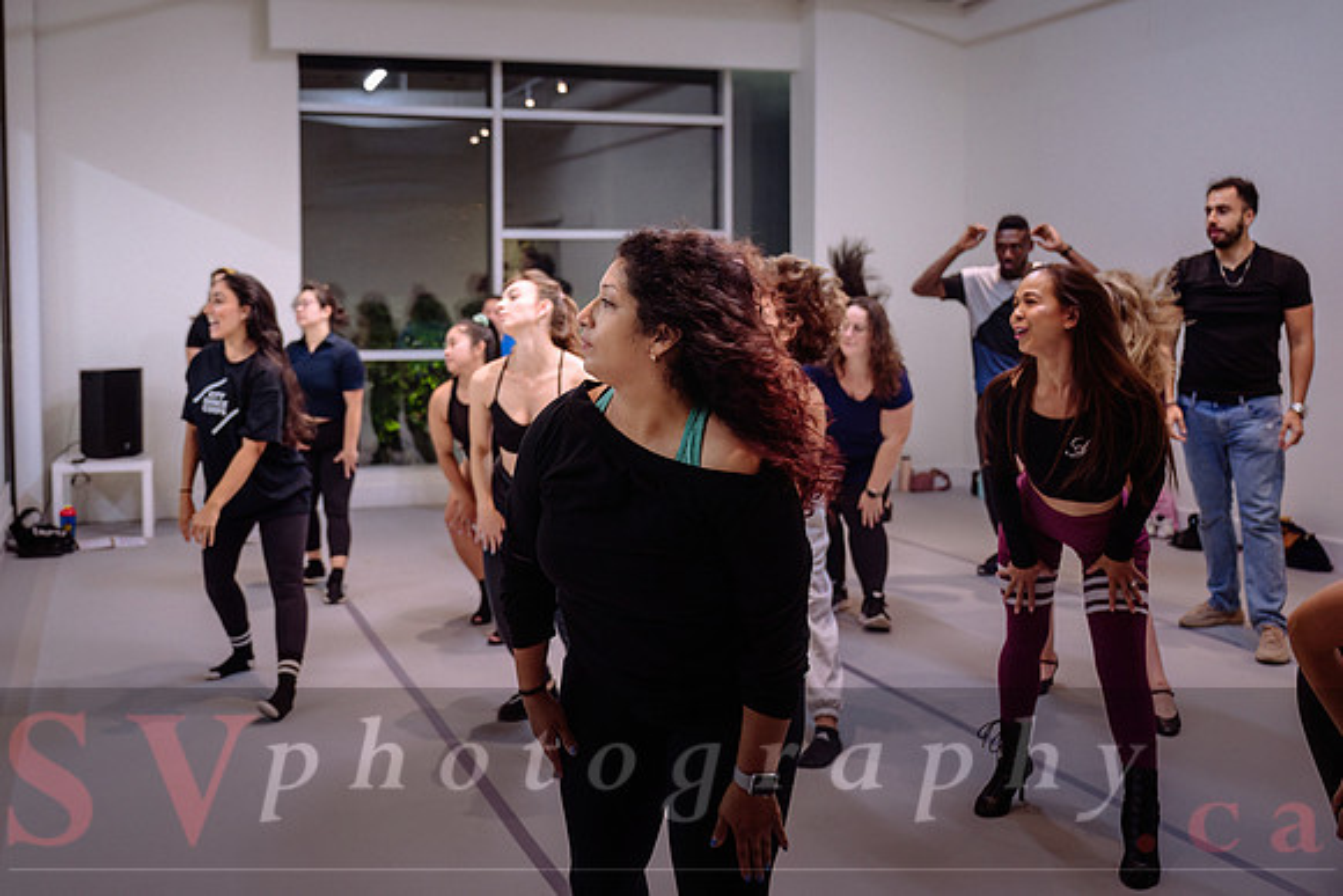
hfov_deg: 50.2
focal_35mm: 38
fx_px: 1424
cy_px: 362
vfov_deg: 34.8
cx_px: 542
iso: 1600
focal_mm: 32
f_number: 2.8
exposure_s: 1/160
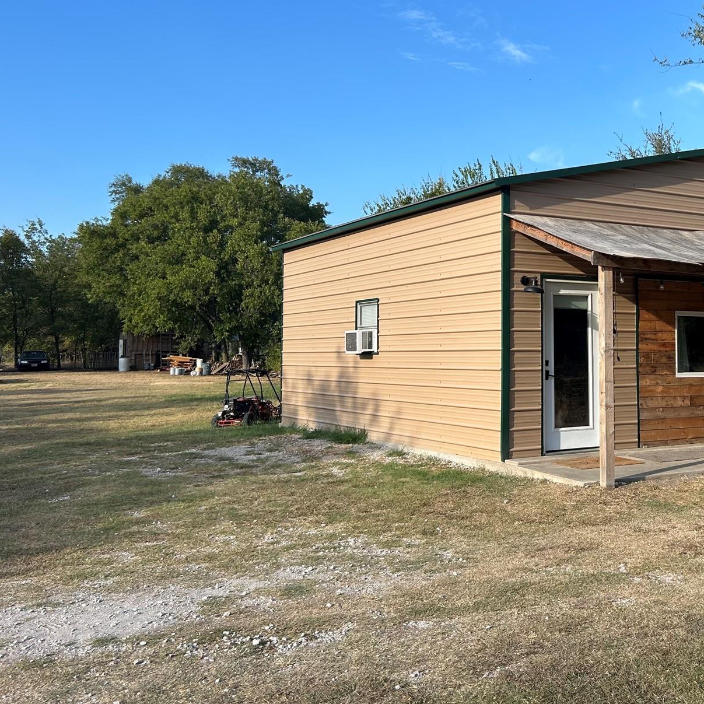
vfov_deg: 42.7
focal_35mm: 39
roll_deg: +0.5
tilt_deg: +3.3
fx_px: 897
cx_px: 559
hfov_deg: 41.1
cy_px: 296
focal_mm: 5.7
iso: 50
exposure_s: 1/1972
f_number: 1.5
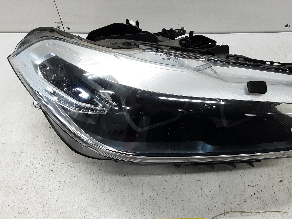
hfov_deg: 51.1
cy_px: 134
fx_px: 304
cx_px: 172
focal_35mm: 36
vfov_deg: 39.5
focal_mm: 2.91
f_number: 1.9
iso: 100
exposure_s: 1/50
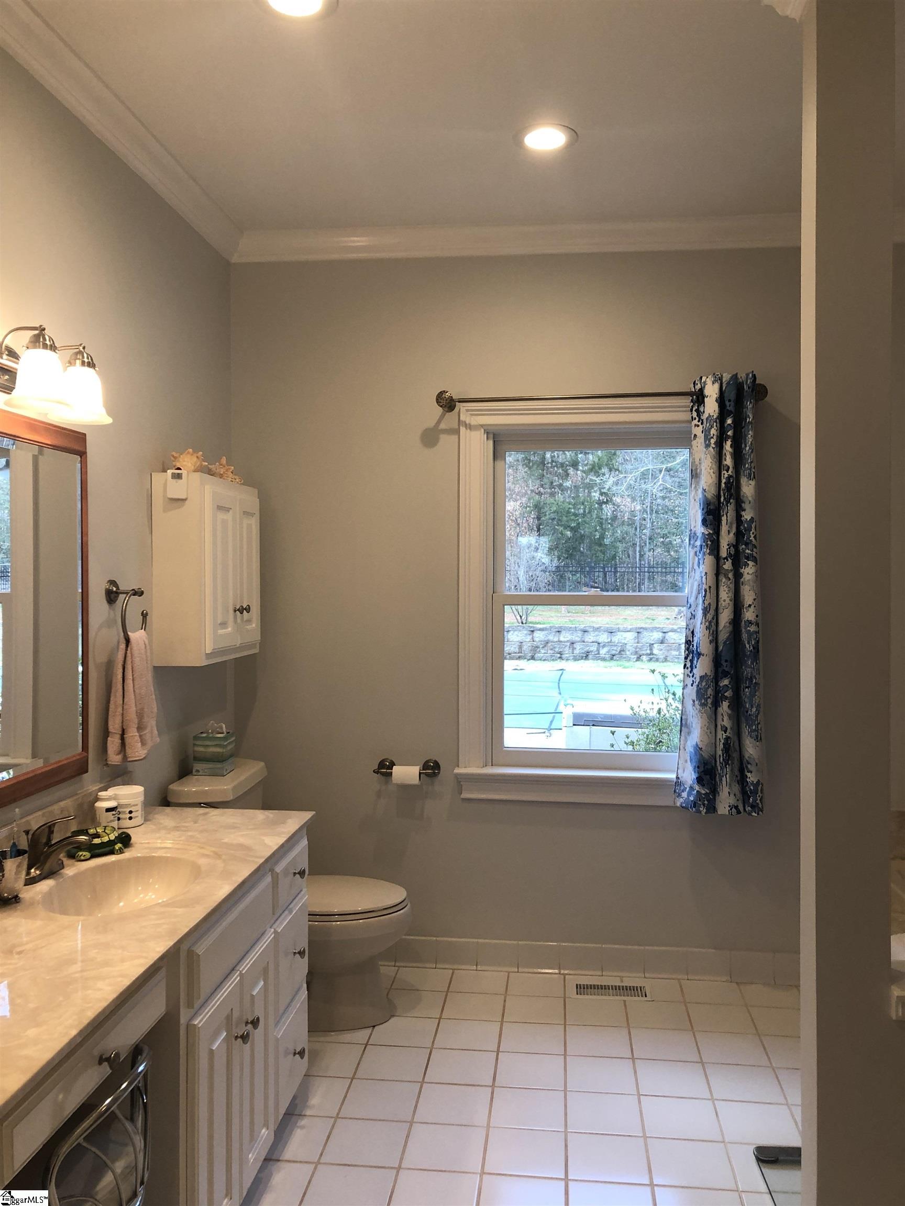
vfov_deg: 63.4
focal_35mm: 28
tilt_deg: +0.2
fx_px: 976
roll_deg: +0.4
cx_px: 452
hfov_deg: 49.7
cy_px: 603
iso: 25
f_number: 1.8
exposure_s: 1/30
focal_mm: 3.99
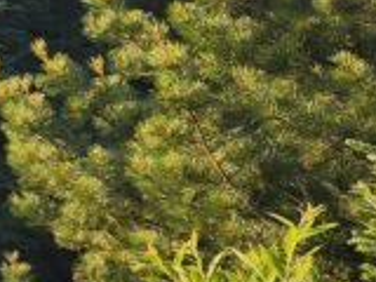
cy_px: -157
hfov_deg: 10.3
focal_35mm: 147
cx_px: -703
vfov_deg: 9.8
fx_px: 1597
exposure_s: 1/243
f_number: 1.8
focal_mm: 6.4
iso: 12
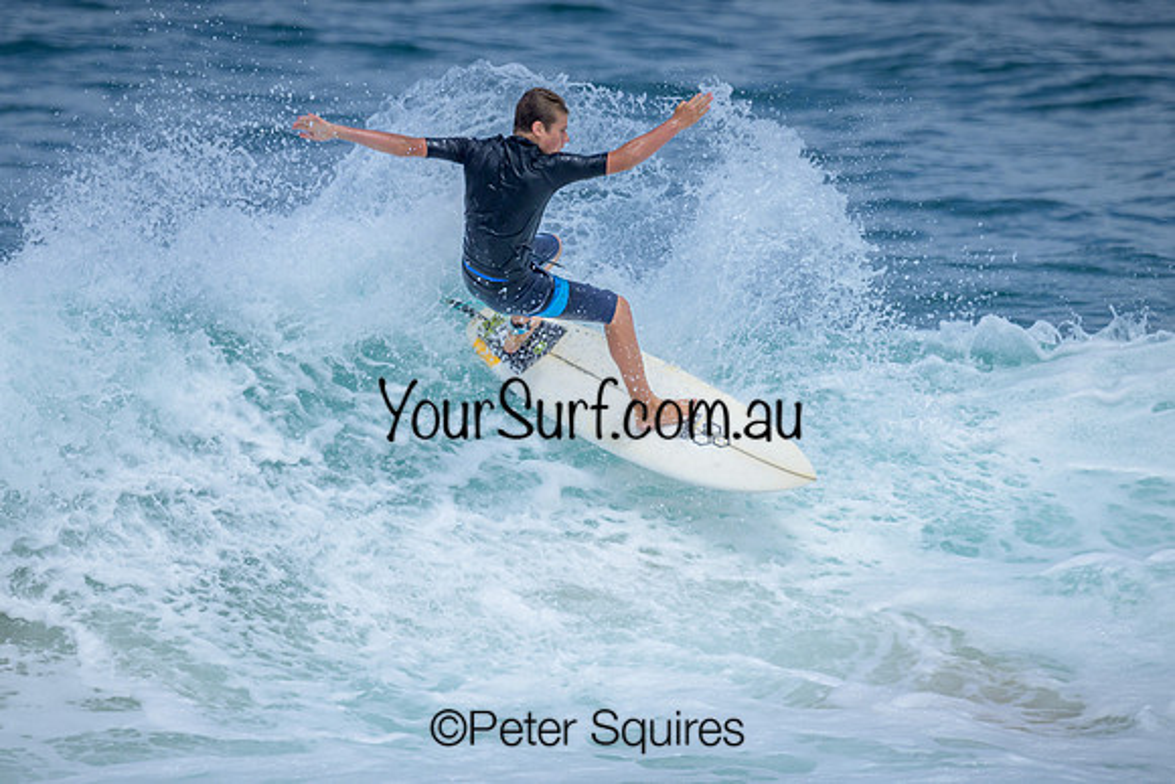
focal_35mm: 1095
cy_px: 448
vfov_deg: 1.3
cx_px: 584
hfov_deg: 1.9
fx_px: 35758
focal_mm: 800
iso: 200
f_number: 6.3
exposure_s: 1/2500
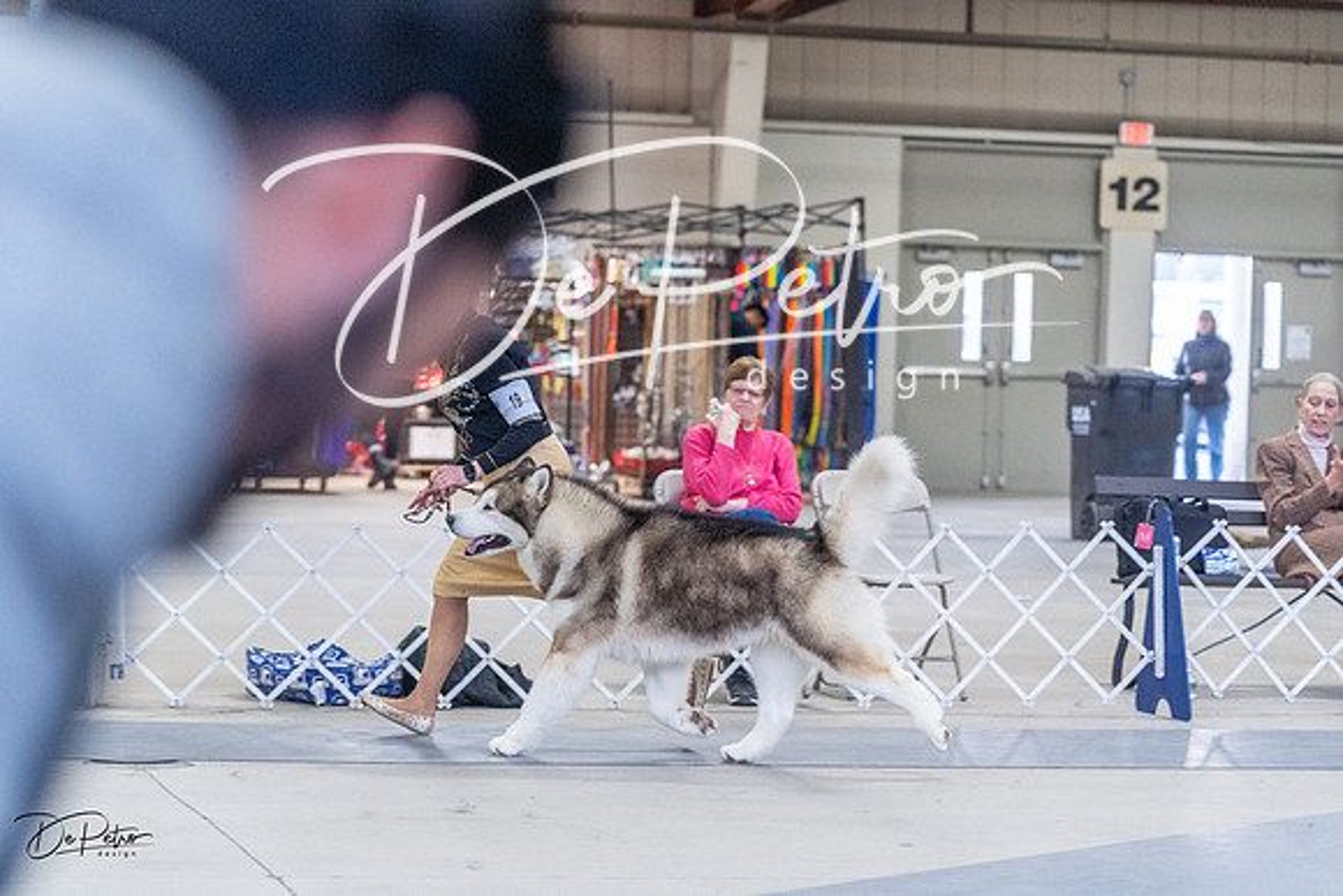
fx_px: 4216
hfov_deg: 18.1
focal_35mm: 113
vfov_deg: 12.1
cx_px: 672
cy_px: 448
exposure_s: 1/320
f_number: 4
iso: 6400
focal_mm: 113
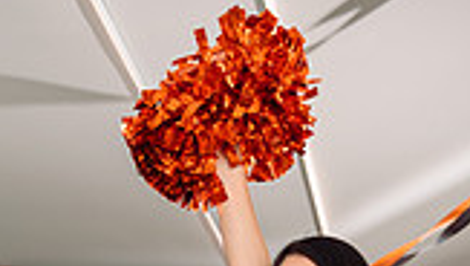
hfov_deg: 20.5
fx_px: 1297
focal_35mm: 104
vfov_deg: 10.4
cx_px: 236
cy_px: 593
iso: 125
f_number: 4.5
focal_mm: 36
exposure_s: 1/250
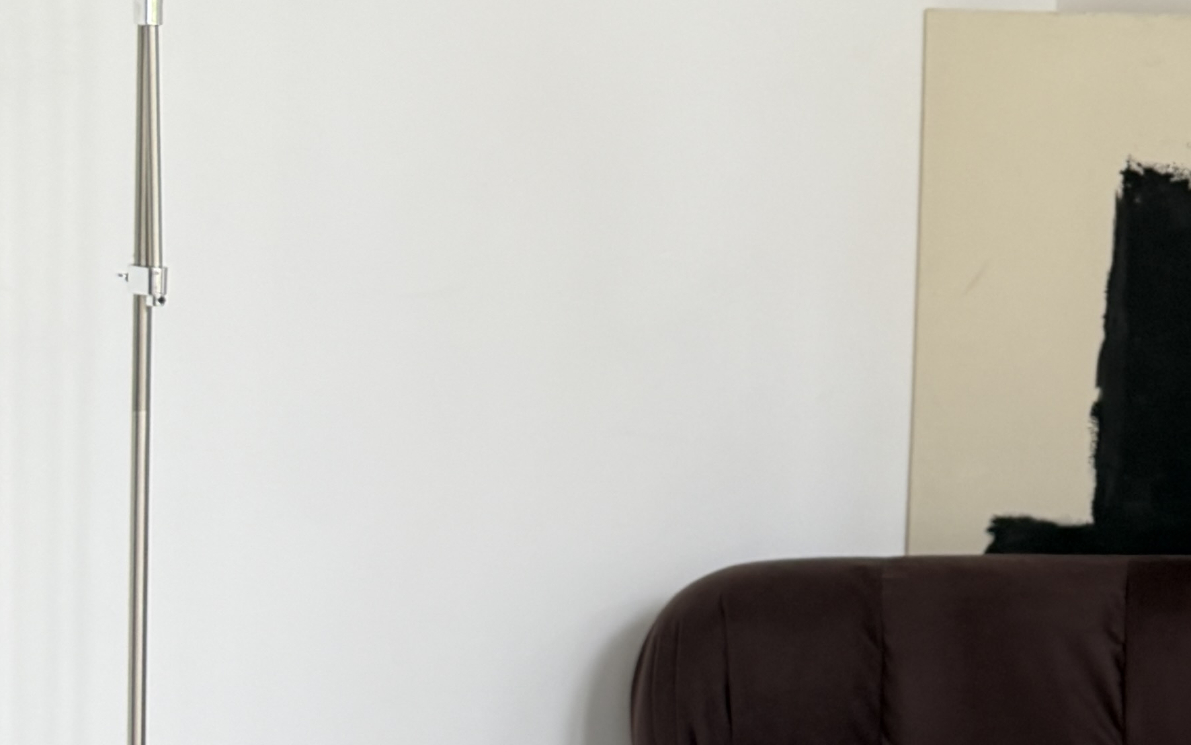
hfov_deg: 23.1
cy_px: 100
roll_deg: -1.9
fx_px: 2662
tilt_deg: -1.0
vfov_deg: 15.8
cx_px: 1427
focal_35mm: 82
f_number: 1.78
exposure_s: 1/121
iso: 160
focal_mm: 6.76
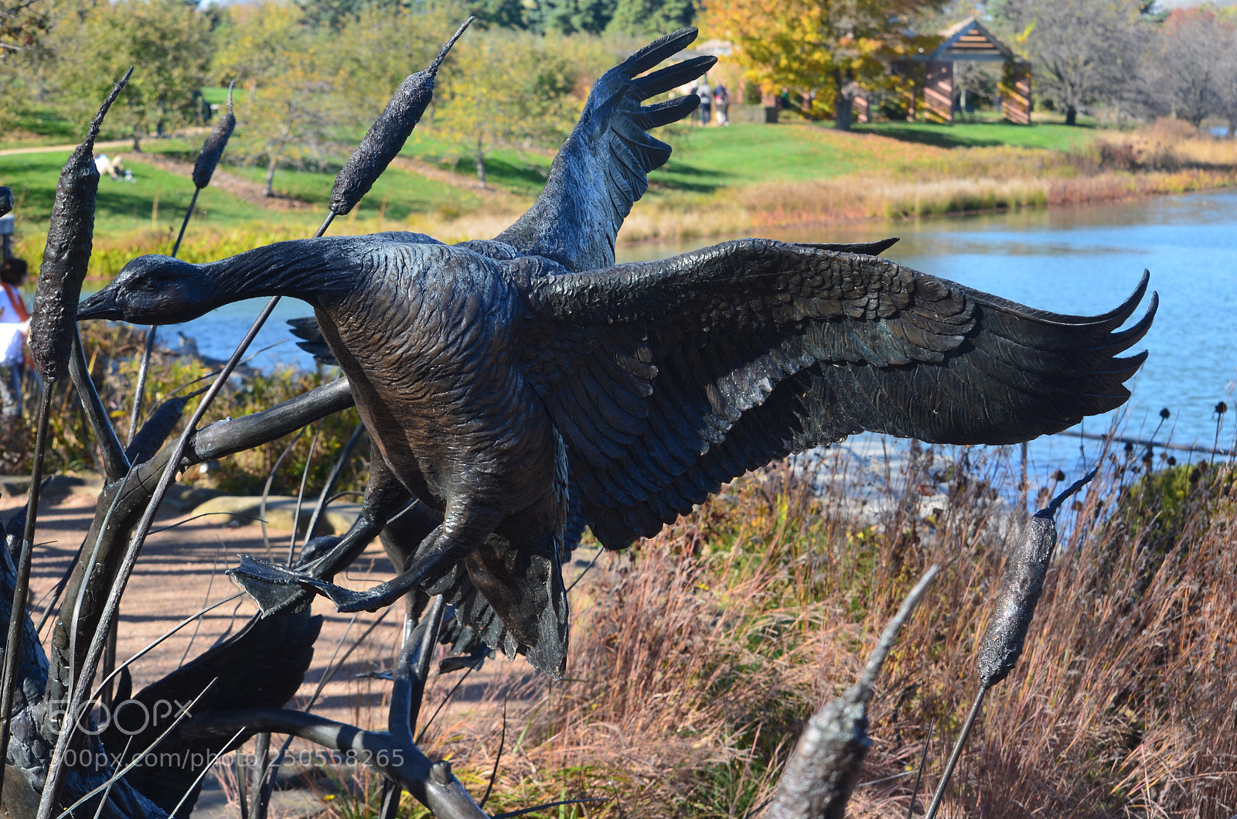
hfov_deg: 24.7
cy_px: 410
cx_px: 618
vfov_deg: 16.5
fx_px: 2828
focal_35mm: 82
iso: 200
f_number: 11
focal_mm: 55
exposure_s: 1/100
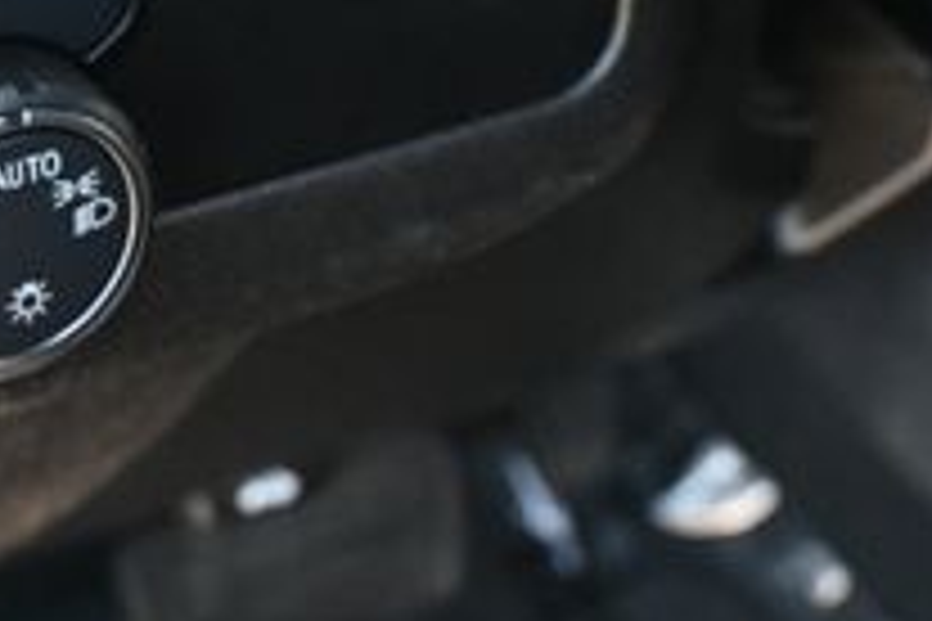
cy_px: -126
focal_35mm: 98
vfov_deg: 13.6
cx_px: 90
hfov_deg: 20.5
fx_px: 2525
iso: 720
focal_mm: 21
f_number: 4
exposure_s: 1/125
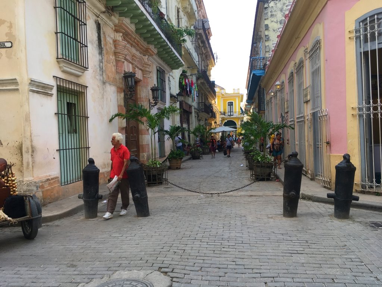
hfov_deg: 61.7
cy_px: 144
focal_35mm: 29
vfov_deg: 48.2
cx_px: 191
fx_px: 320
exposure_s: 1/416
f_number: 2.2
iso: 25
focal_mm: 4.15
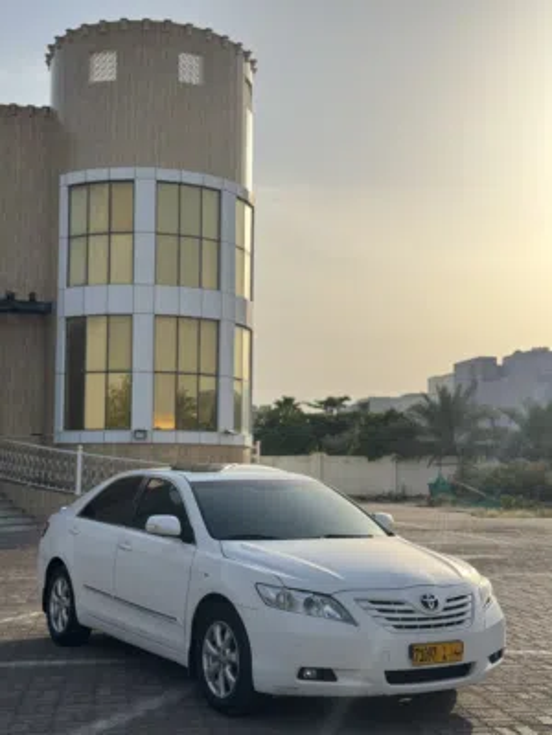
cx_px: 276
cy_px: 368
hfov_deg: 30.3
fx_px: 1021
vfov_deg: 39.7
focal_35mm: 48
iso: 64
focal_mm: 6.76
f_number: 1.78
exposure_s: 1/4049
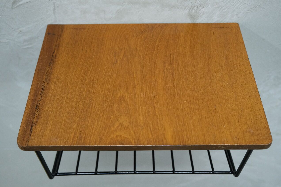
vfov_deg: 30.5
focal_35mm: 44
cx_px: 140
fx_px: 343
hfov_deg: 44.5
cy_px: 94
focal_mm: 29.2
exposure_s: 1/42
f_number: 4
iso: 2500
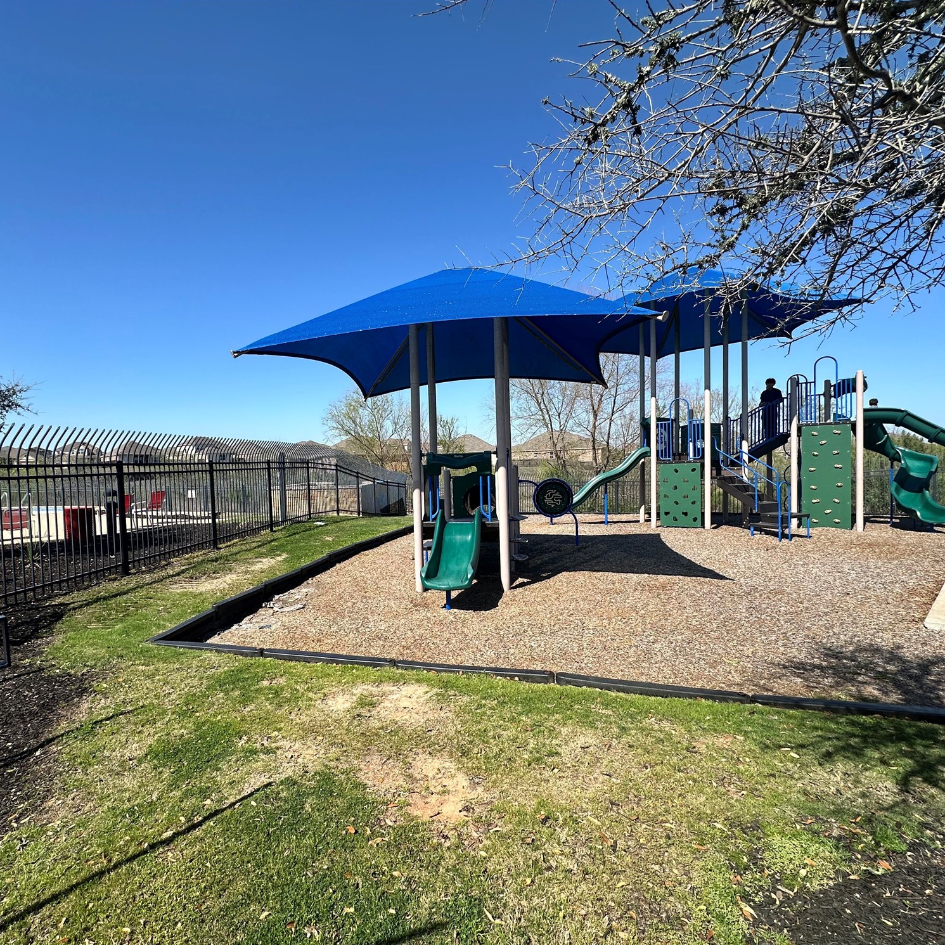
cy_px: 484
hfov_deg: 83.7
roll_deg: +1.0
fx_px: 525
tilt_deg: -2.2
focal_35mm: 17
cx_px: 427
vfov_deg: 84.0
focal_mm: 2.22
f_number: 2.2
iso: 50
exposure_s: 1/1855
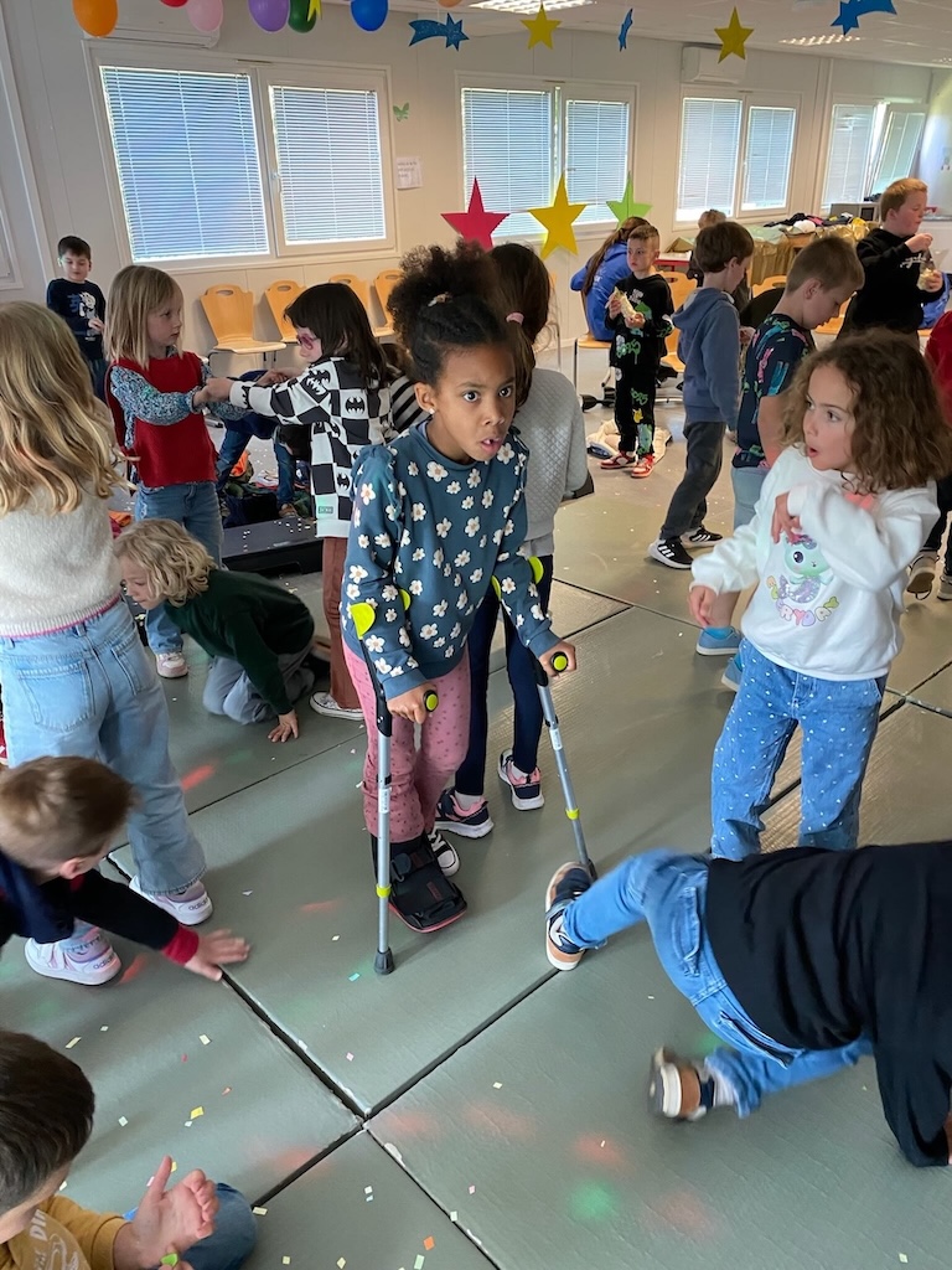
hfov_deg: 53.1
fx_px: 953
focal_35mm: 26
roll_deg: +2.7
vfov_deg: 67.3
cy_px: 635
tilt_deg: -24.9
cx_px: 476
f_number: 1.8
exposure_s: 1/50
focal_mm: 4.25
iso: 200
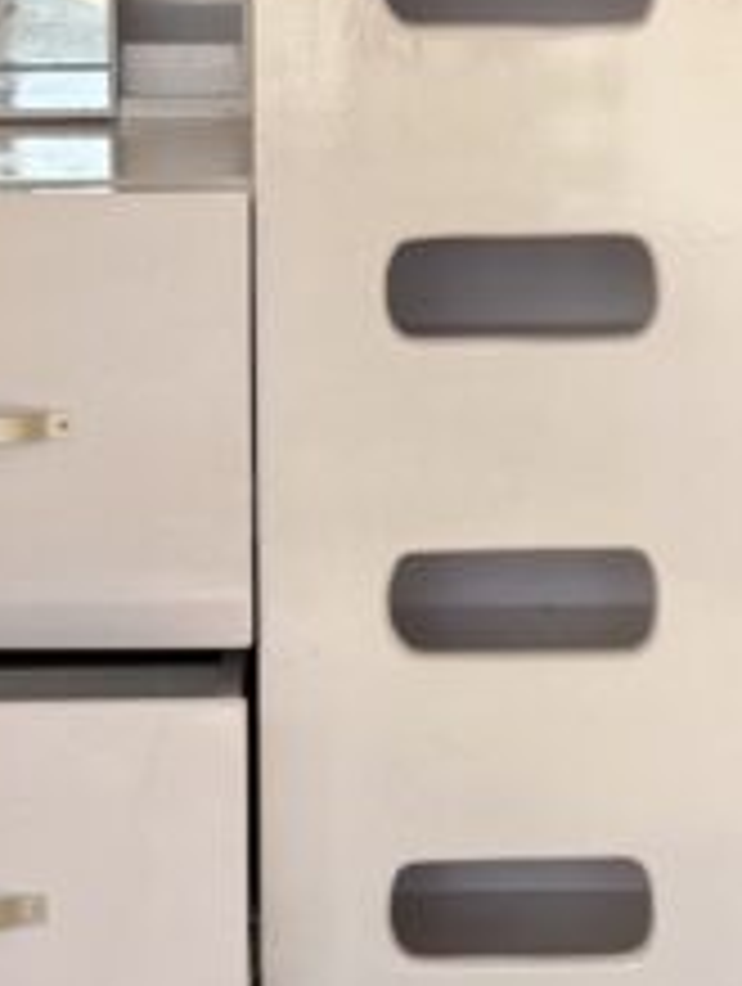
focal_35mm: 175
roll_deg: +0.3
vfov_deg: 11.1
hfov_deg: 8.5
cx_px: 661
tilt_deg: -10.1
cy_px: -68
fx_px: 4987
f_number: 1.78
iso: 64
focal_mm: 6.76
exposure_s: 1/1094
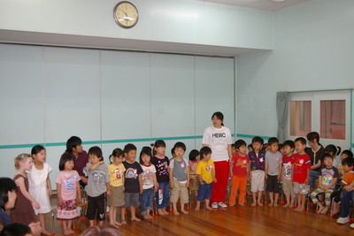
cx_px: 177
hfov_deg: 46.4
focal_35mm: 42
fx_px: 413
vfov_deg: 31.9
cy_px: 118
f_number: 4.5
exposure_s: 1/45
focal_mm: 28
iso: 400
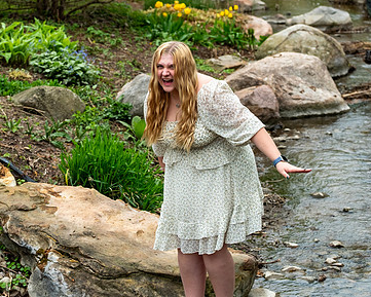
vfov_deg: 13.6
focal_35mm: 113
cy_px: 159
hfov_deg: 17.0
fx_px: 1241
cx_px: 137
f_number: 4
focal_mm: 50
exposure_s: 1/320
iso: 250
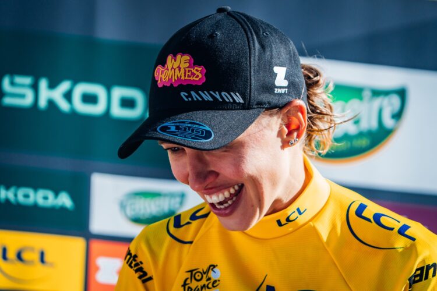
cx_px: 218
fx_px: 4746
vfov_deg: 3.5
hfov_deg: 5.3
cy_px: 146
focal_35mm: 391
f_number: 6.3
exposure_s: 1/2000
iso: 250
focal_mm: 391
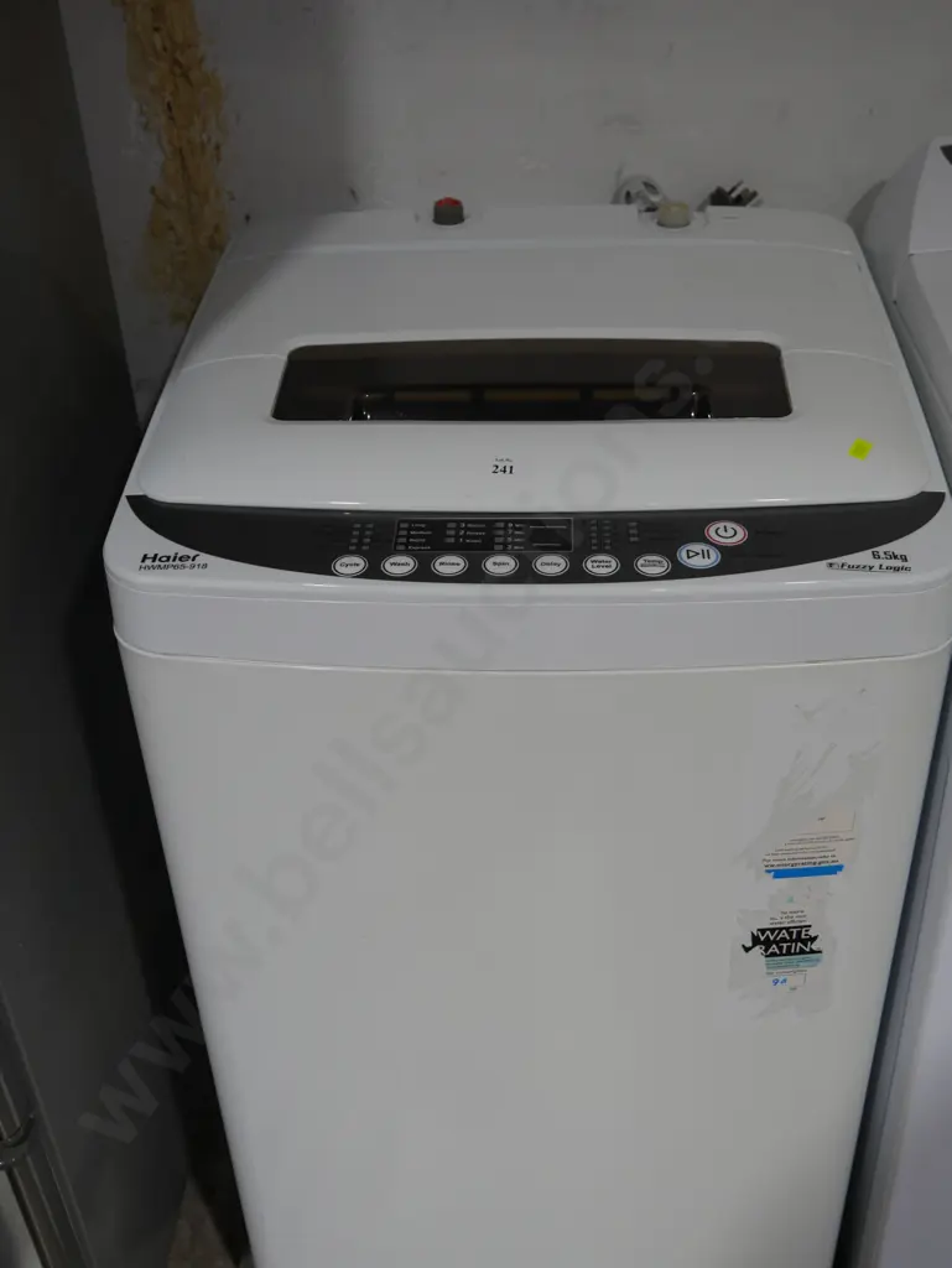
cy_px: 634
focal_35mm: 40
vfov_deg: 46.8
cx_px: 476
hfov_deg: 36.0
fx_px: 1466
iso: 200
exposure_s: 1/60
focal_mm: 20
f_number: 4.5
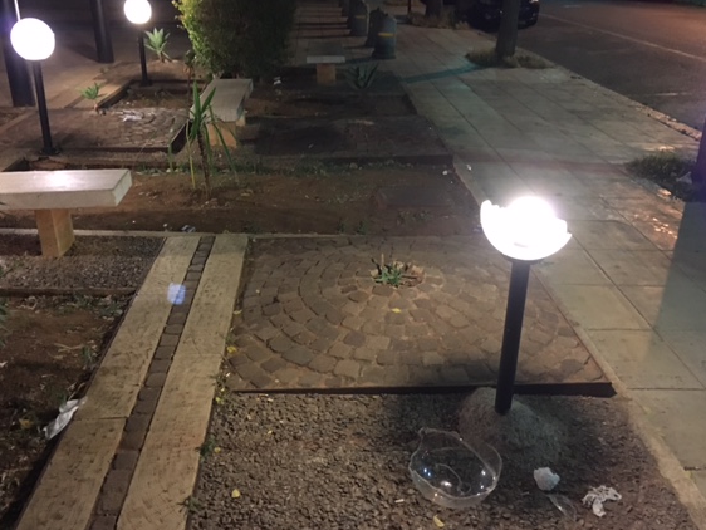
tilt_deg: -24.7
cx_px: 357
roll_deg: +0.4
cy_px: 260
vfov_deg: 43.0
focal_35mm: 33
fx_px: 673
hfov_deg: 55.3
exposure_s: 1/17
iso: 500
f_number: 2.2
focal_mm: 4.15
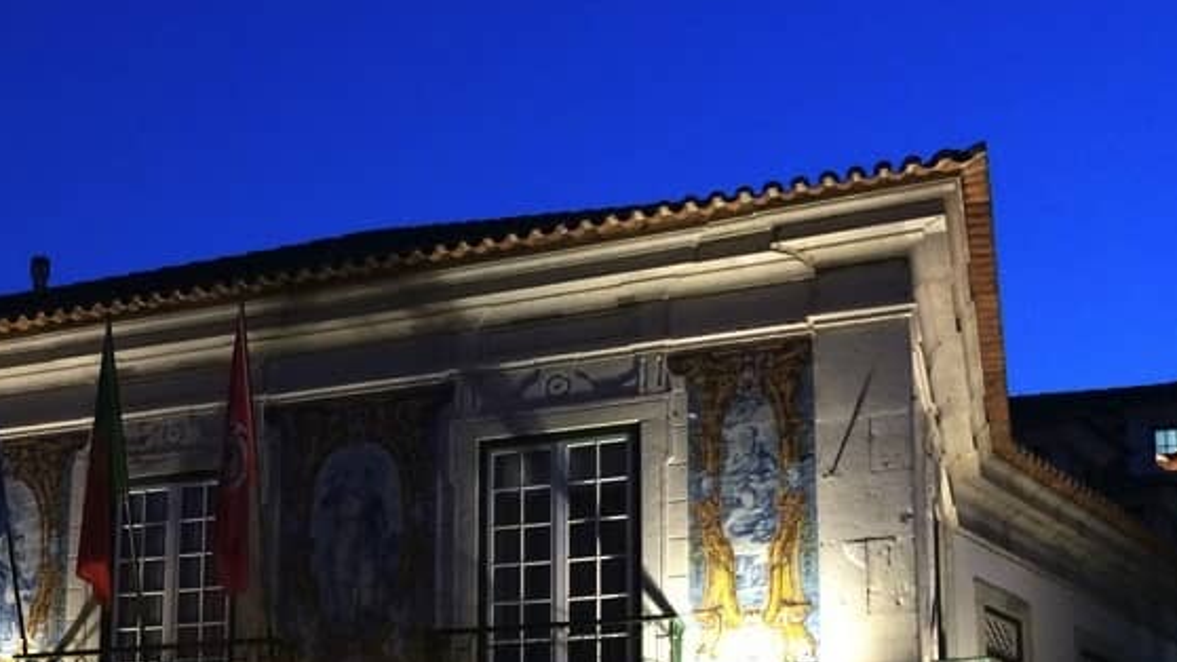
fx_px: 1810
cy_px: 723
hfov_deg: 34.1
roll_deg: -1.1
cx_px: 129
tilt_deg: +9.3
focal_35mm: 58
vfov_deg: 19.8
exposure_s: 1/20
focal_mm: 4.15
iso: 250
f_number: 2.2
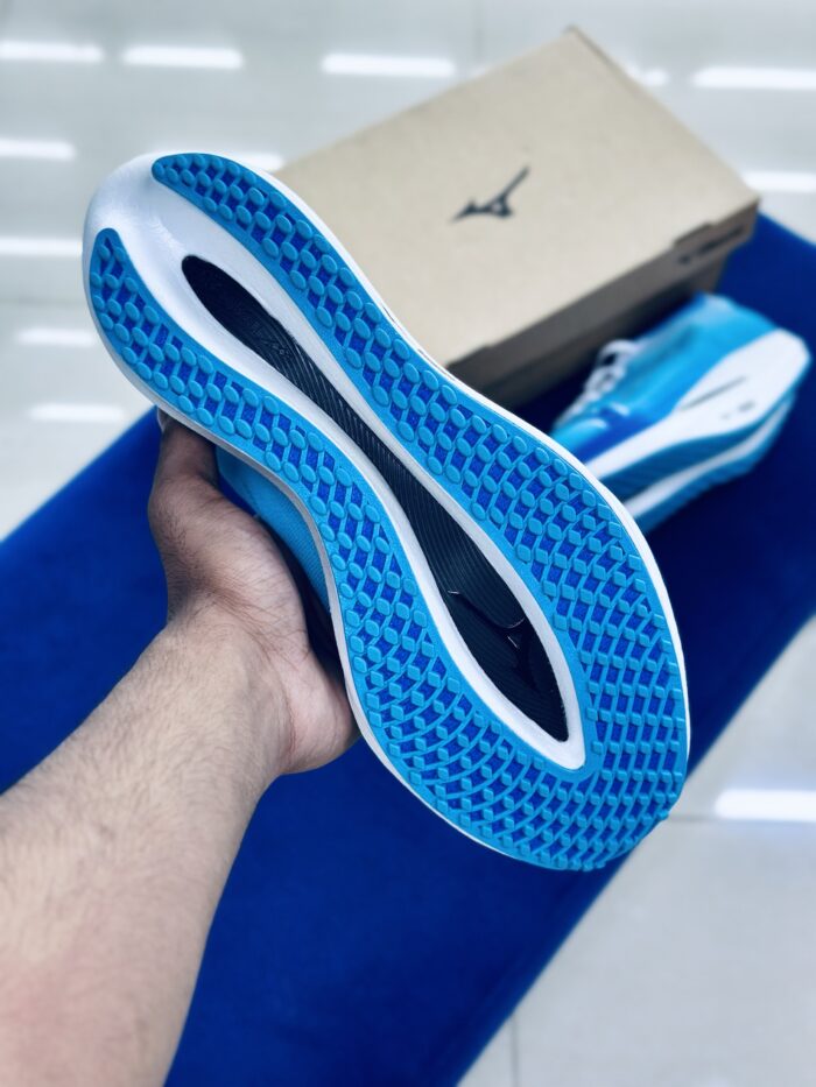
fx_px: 1508
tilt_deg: -58.3
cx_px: 408
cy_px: 544
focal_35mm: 48
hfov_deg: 30.3
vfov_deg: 39.7
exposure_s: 1/100
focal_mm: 6.86
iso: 80
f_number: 1.78
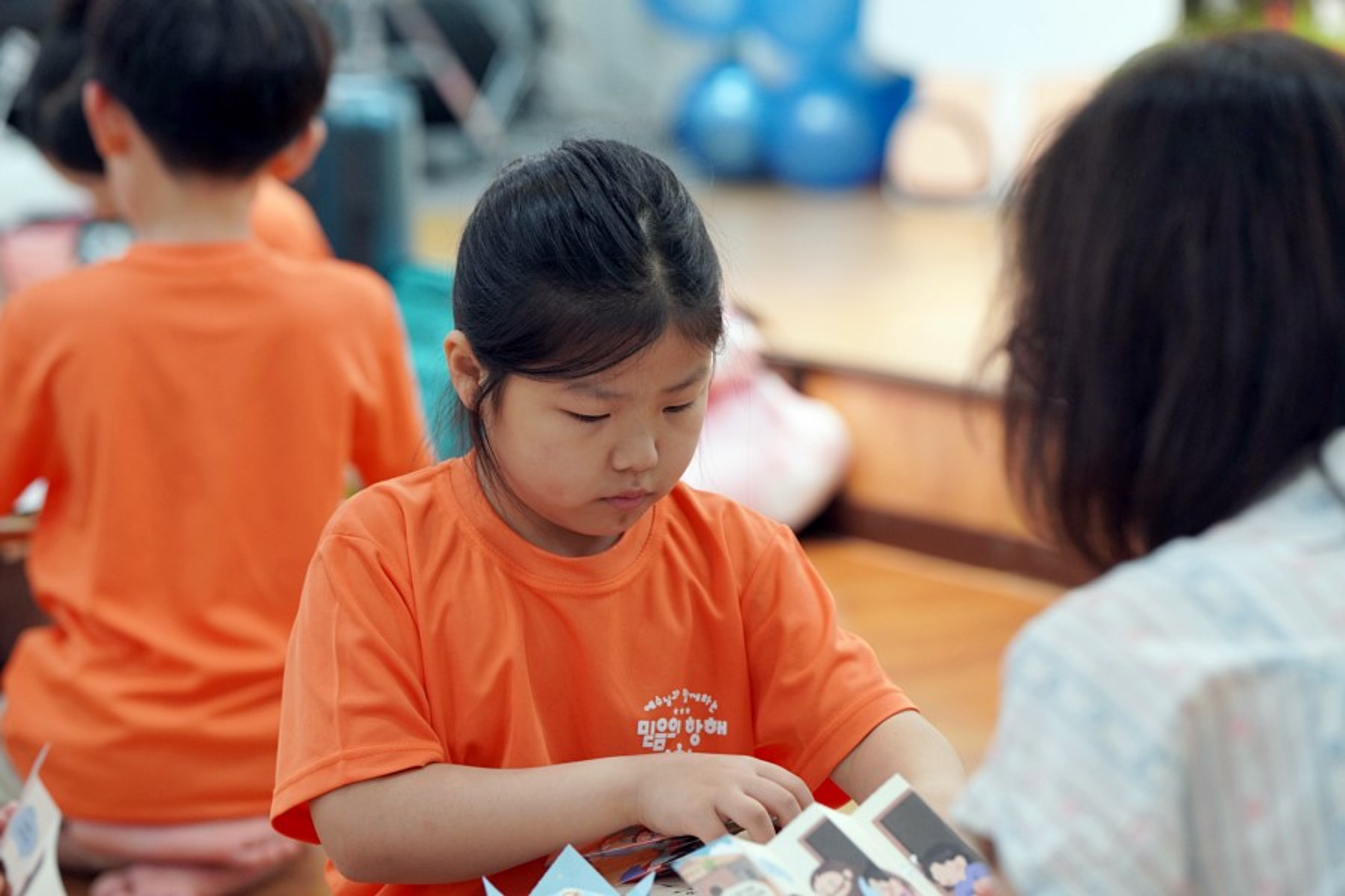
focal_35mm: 132
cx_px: 672
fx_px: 4931
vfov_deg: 10.4
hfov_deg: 15.5
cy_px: 448
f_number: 4
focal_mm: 132
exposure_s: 1/160
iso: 1600
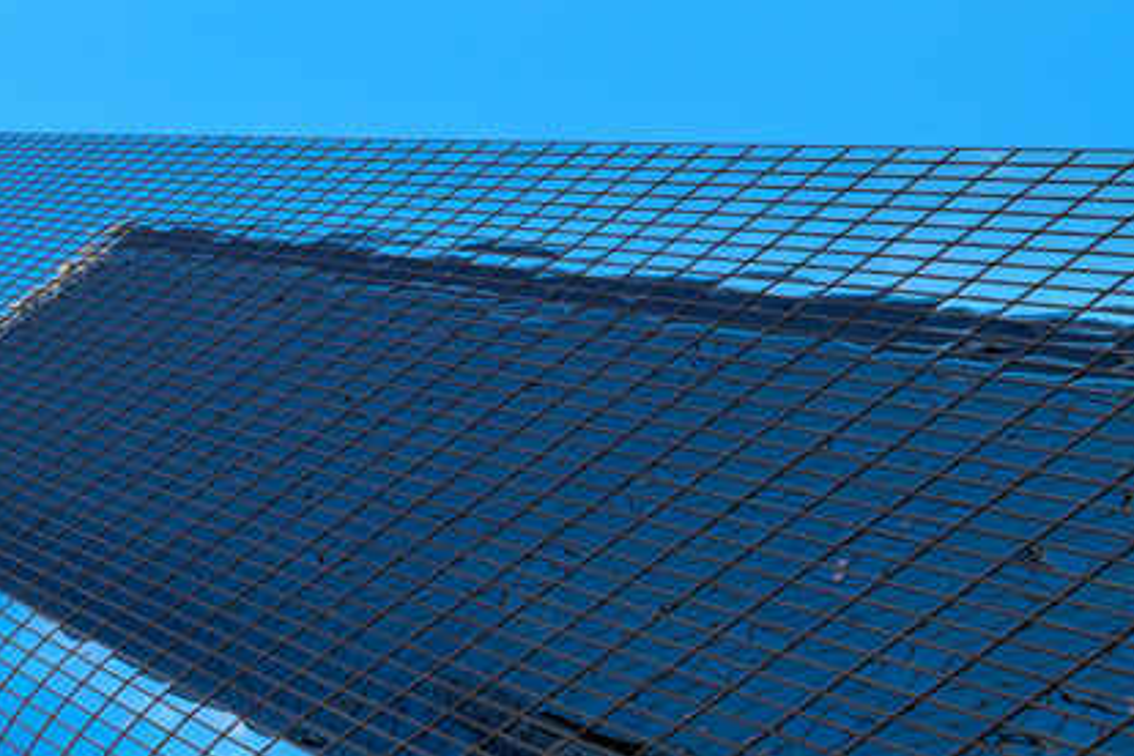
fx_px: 2047
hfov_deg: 21.5
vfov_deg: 20.9
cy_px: 386
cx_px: -860
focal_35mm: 65
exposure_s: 1/160
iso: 64
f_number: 6.3
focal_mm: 14
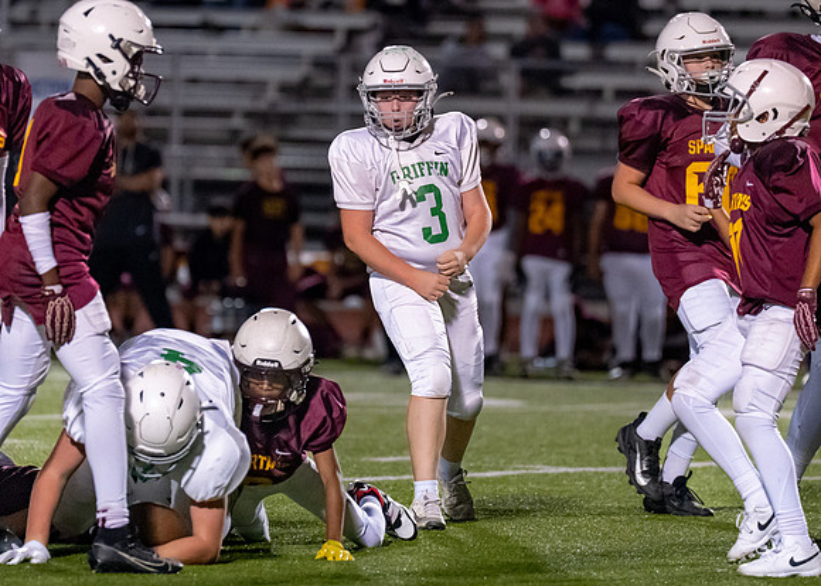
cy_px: 206
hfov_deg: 5.3
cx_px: 348
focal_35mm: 384
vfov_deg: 3.8
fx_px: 8947
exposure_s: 1/1250
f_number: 2.8
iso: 4000
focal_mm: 200
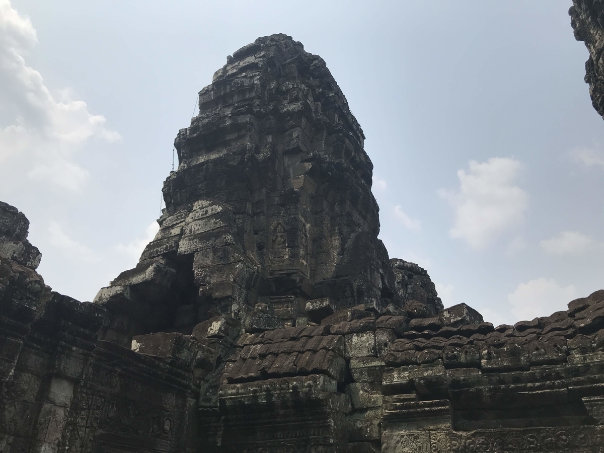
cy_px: 226
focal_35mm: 28
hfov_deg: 63.4
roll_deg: +0.1
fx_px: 489
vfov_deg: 49.7
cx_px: 302
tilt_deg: +32.4
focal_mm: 3.99
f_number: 1.8
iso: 20
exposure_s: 1/4566
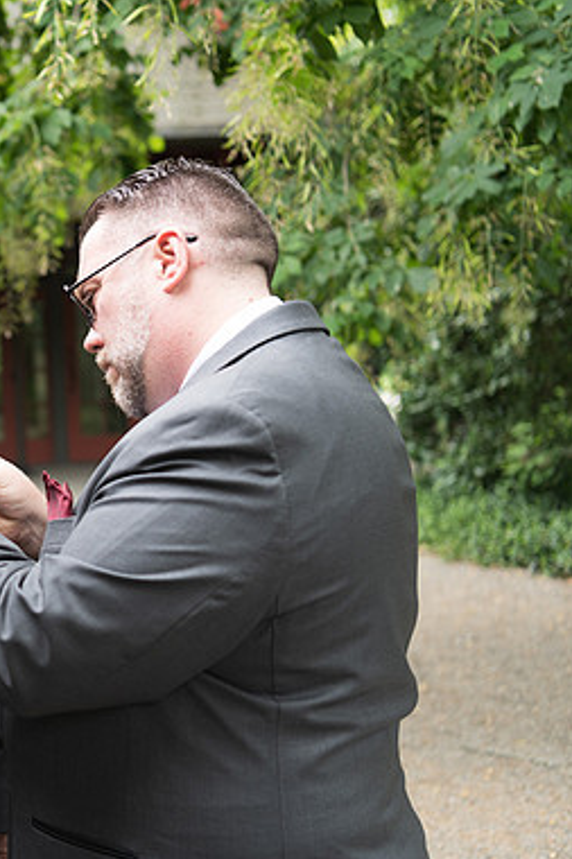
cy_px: 435
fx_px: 1383
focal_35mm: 58
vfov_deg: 34.5
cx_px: -79
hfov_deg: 21.9
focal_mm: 38
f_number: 2.8
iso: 200
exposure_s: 1/125
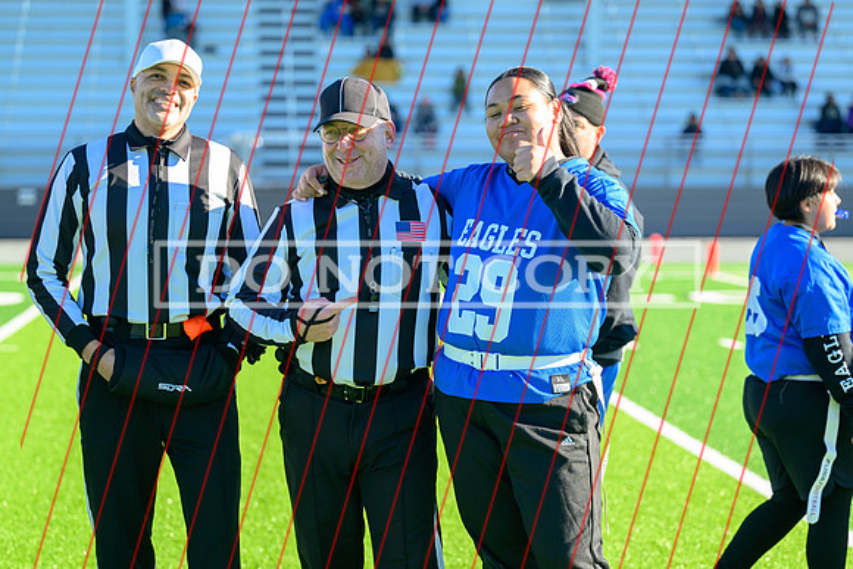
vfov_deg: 12.5
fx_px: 2607
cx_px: 479
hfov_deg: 18.6
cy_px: 343
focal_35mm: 110
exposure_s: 1/1000
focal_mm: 89
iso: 280
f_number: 2.8
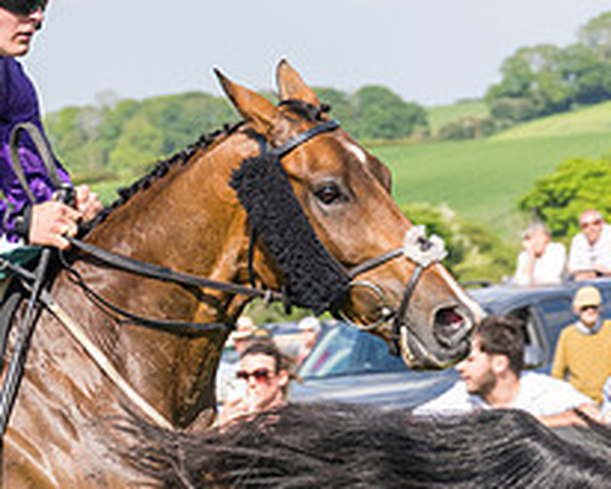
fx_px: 4957
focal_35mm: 274
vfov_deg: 5.6
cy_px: 442
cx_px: -34
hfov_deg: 7.0
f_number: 5
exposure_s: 1/1600
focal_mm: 70
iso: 400
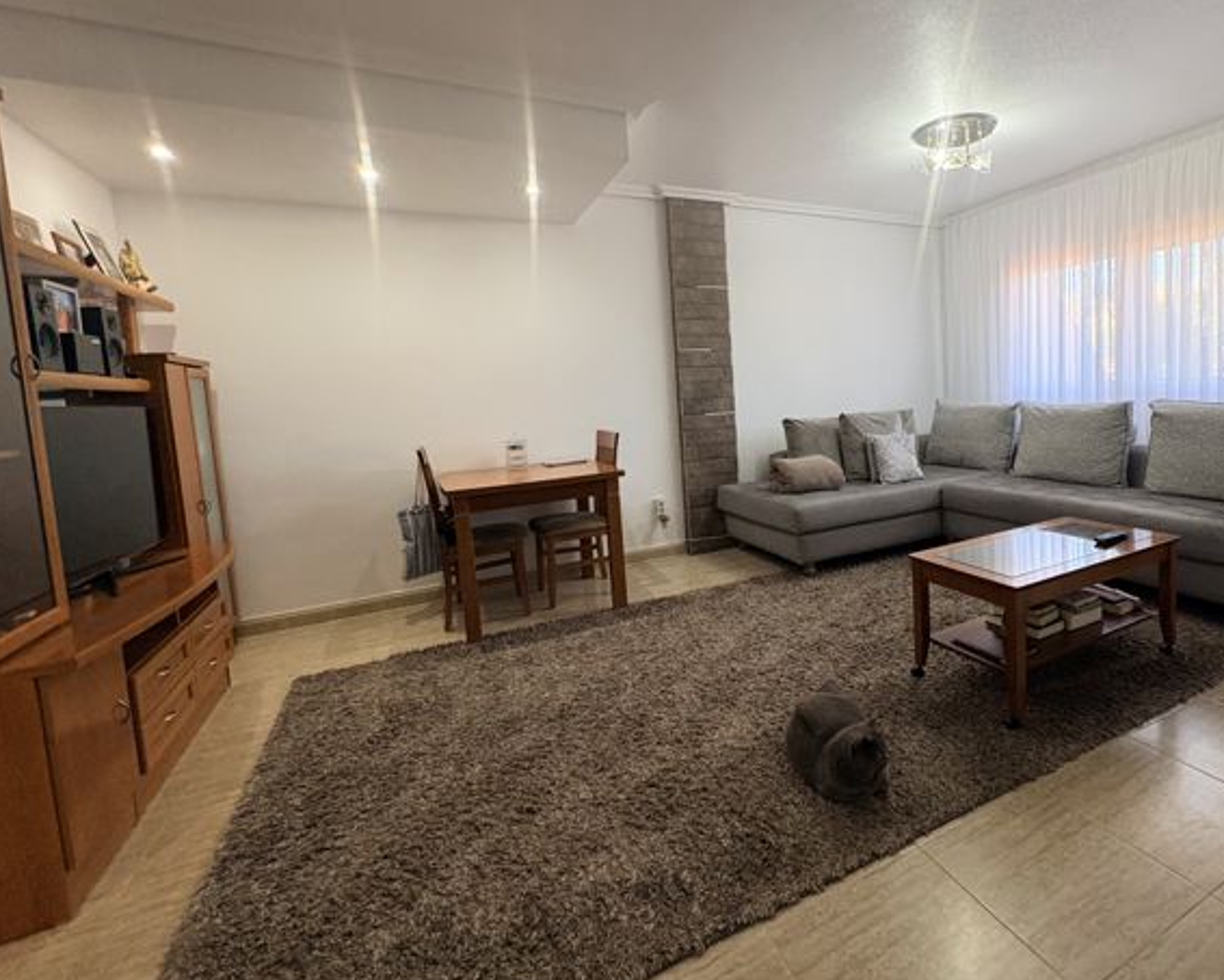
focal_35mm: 17
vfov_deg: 76.7
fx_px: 616
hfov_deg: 88.1
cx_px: 754
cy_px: 433
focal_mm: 2.22
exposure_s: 1/100
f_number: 2.2
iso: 320
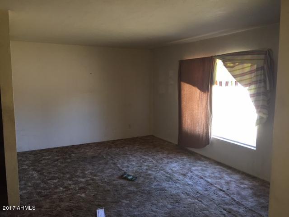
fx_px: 242
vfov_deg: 48.2
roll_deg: -0.5
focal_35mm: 29
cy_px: 108
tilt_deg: -8.0
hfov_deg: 61.7
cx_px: 144
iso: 50
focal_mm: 4.15
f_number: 2.2
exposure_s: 1/30
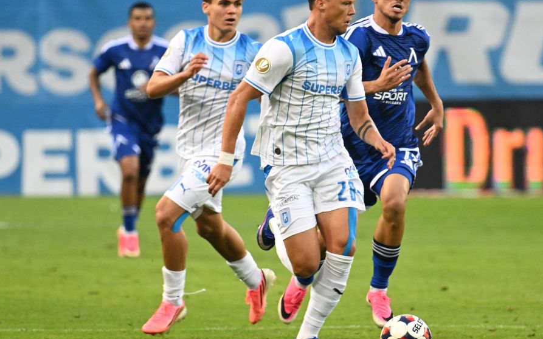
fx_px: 8109
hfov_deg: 3.8
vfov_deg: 2.4
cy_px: 162
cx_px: 345
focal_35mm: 548
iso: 4000
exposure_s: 1/1000
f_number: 4.5
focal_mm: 400
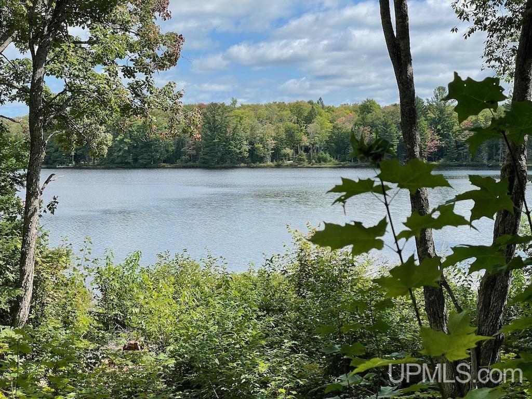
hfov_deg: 36.8
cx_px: 266
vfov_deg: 28.0
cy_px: 200
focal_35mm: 52
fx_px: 799
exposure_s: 1/1332
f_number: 2
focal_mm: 6
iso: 25
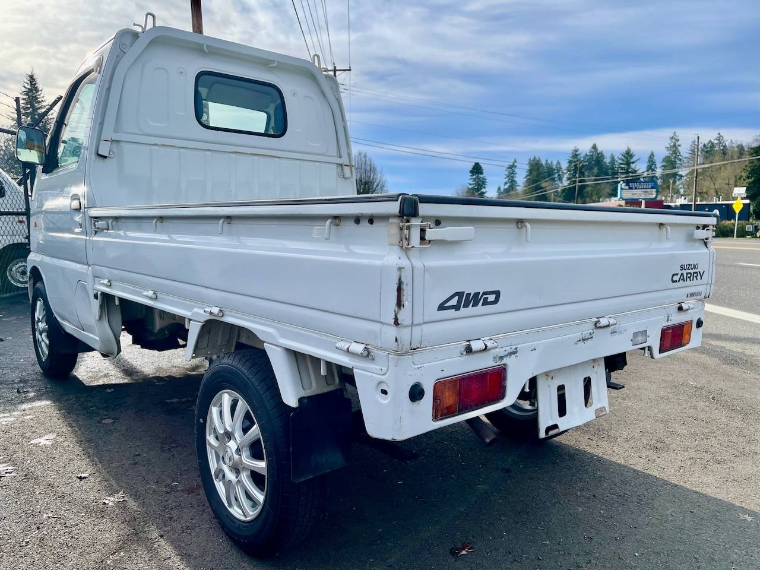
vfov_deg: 54.9
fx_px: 549
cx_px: 380
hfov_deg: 69.4
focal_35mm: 25
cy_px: 285
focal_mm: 5.1
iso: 32
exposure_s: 1/2049
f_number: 1.6
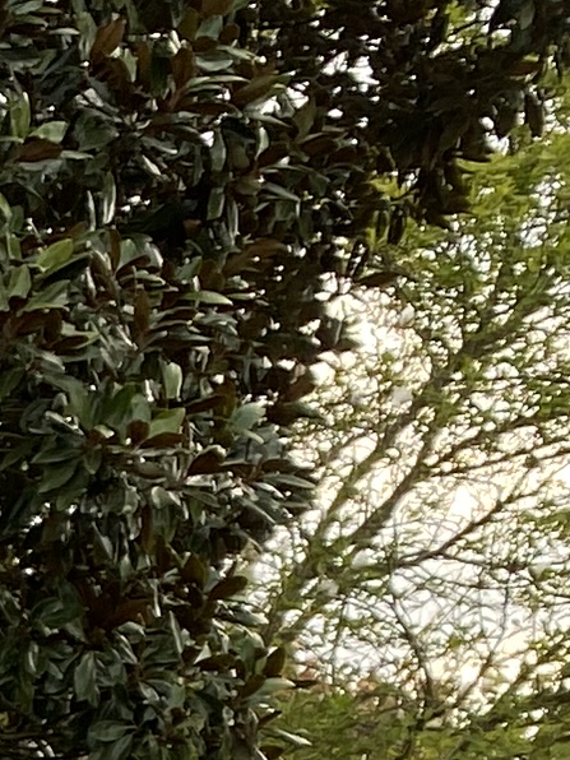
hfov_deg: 7.3
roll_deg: +0.8
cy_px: 1927
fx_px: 3864
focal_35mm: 176
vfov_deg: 9.7
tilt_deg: -11.3
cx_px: -1233
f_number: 1.8
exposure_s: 1/229
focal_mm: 4.25
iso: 32
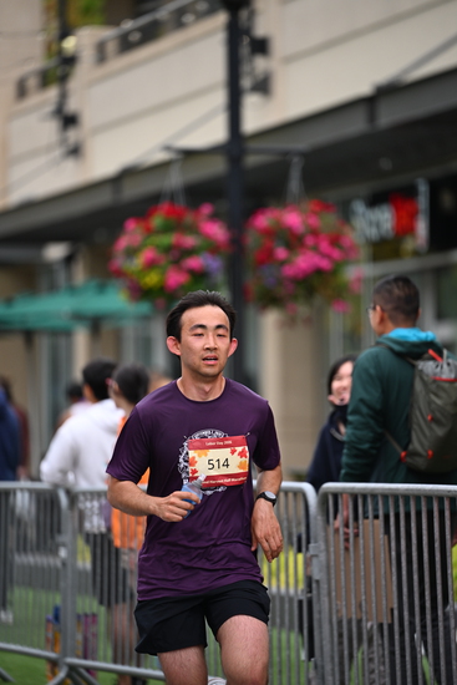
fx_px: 3806
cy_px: 342
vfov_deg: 10.3
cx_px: 228
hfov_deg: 6.9
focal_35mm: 200
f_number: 2.8
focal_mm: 200
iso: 640
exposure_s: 1/2000
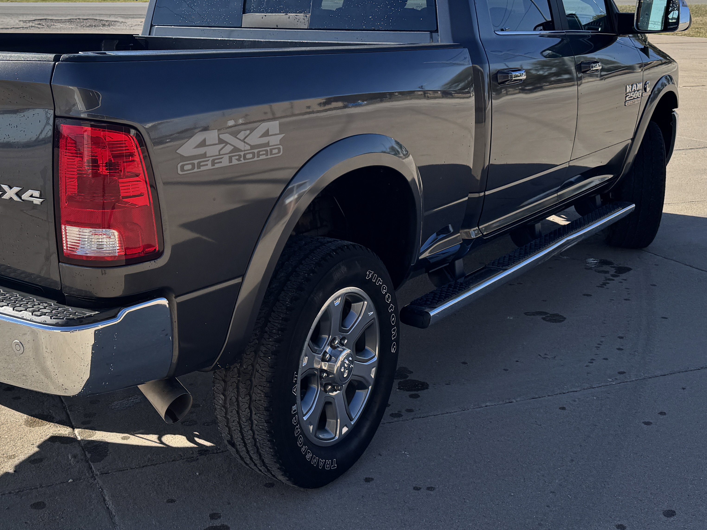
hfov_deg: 41.5
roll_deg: -0.8
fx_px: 919
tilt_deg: -13.6
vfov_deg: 32.0
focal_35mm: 45
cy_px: 185
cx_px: 228
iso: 80
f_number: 1.78
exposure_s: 1/3802
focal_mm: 6.76
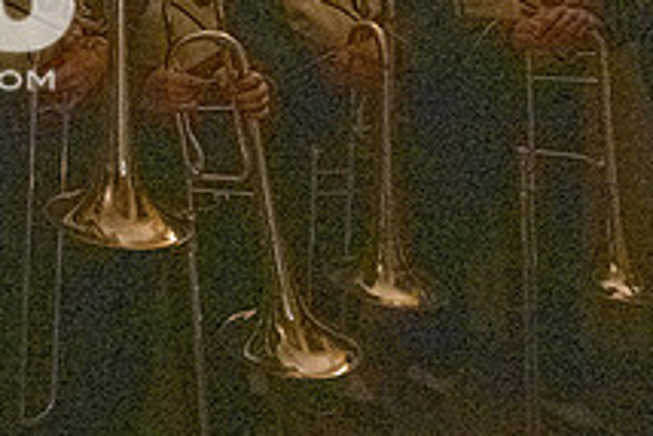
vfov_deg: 31.6
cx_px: -156
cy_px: -29
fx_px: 690
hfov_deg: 36.8
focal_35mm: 38
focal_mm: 14
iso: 25600
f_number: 4.5
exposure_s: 1/500
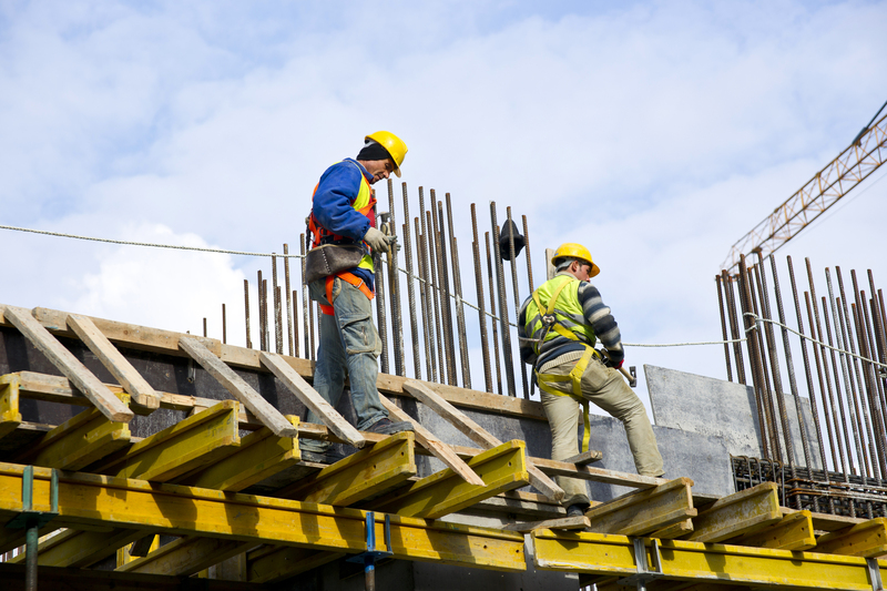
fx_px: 1724
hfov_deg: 28.8
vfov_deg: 19.4
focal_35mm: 70
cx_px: 444
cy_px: 296
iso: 200
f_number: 4
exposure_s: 1/1500
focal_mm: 70
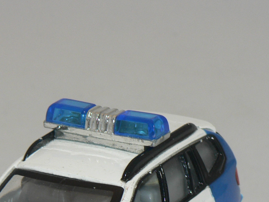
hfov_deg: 8.5
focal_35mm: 234
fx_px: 1818
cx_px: 89
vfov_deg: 6.3
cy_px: 249
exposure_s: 1/60
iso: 80
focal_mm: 14.9
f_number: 3.2
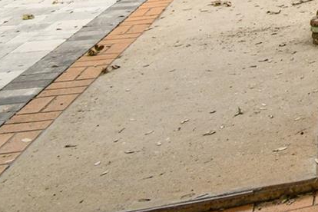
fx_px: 512
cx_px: 579
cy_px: -174
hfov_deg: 21.5
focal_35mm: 58
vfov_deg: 18.2
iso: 100
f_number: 7.1
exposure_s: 1/25
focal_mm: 10
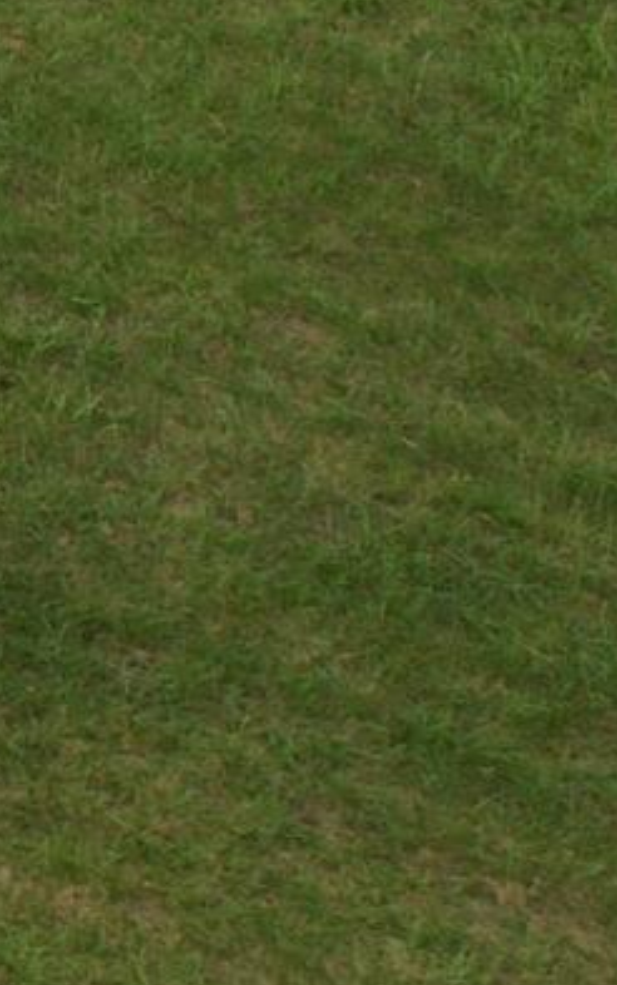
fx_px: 4596
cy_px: -759
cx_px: -2272
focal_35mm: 171
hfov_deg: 5.8
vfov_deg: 11.4
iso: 100
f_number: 2.8
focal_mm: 8.38
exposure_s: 1/320
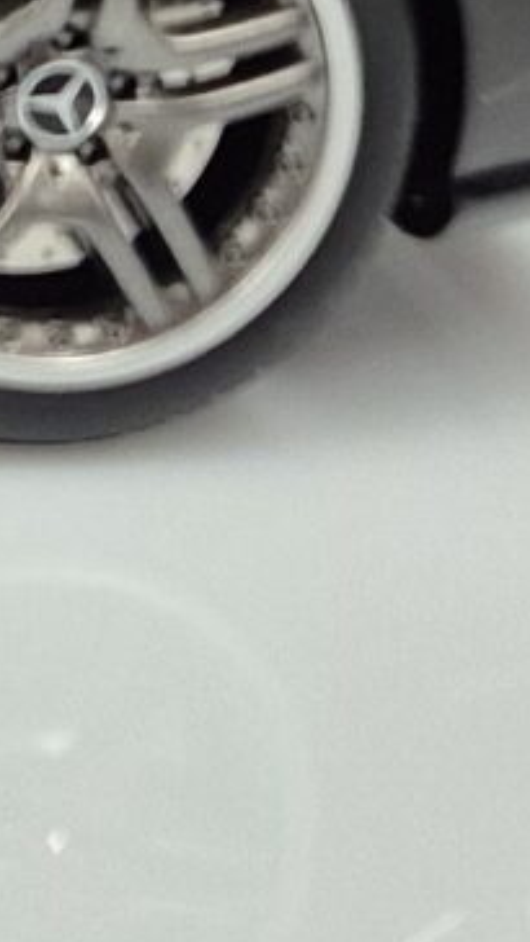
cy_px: -1304
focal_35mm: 176
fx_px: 4393
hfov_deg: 5.5
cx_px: -1924
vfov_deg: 10.5
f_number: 1.8
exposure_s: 1/100
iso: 250
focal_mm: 5.4
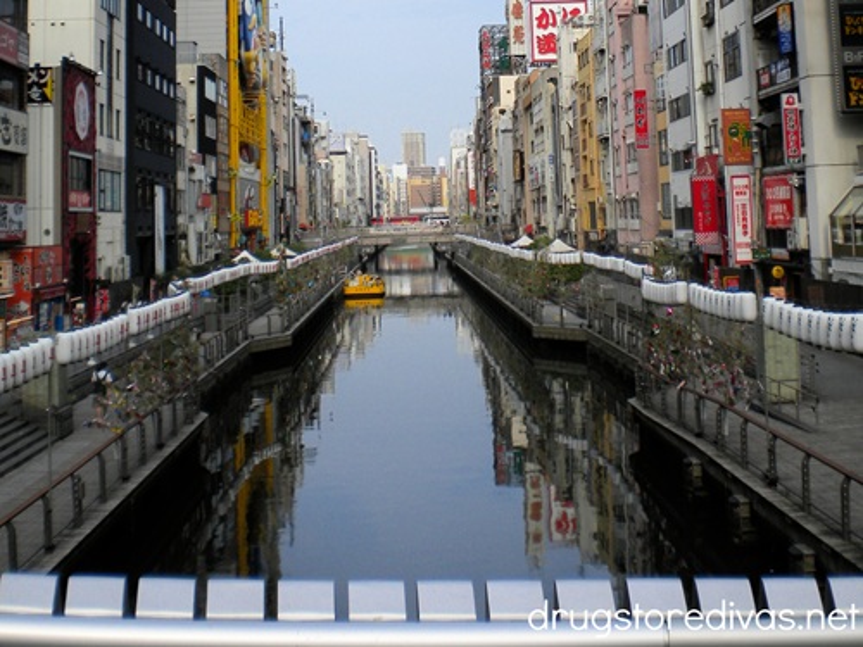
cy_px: 324
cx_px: 432
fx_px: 873
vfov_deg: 40.7
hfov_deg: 52.6
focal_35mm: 35
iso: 80
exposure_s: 1/438
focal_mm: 6.3
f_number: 4.6
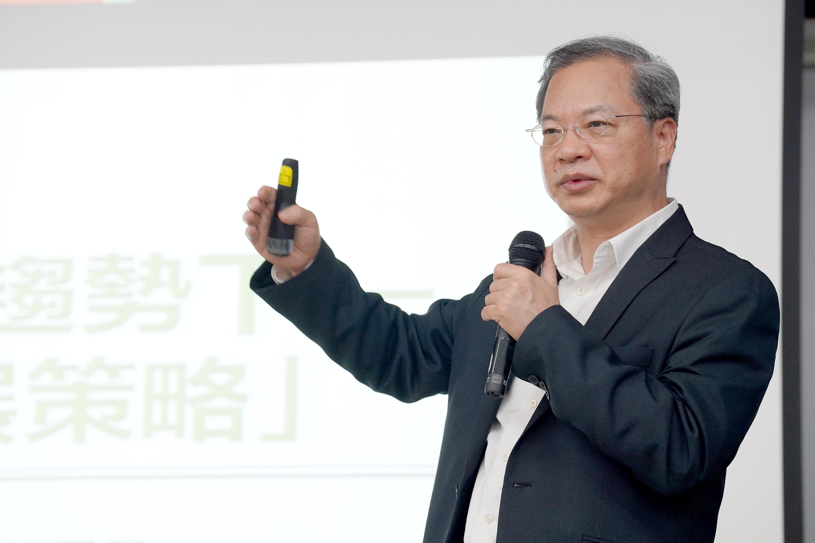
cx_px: 408
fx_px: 3486
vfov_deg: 8.9
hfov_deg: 13.3
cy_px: 272
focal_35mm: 154
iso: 2500
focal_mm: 154
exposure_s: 1/125
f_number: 5
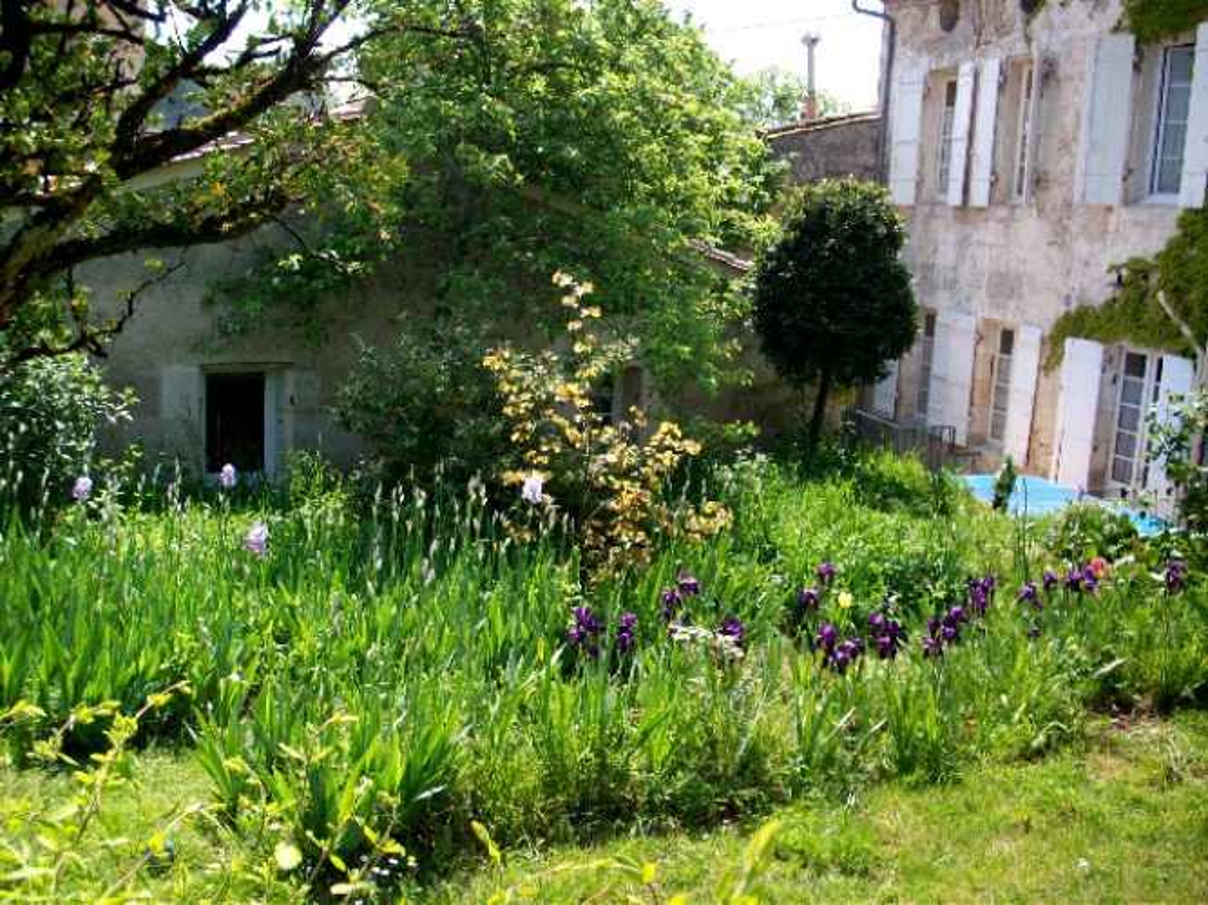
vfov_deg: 38.7
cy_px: 452
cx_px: 604
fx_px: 1291
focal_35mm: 37
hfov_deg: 50.1
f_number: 2.8
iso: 80
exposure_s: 1/635
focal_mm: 6.2
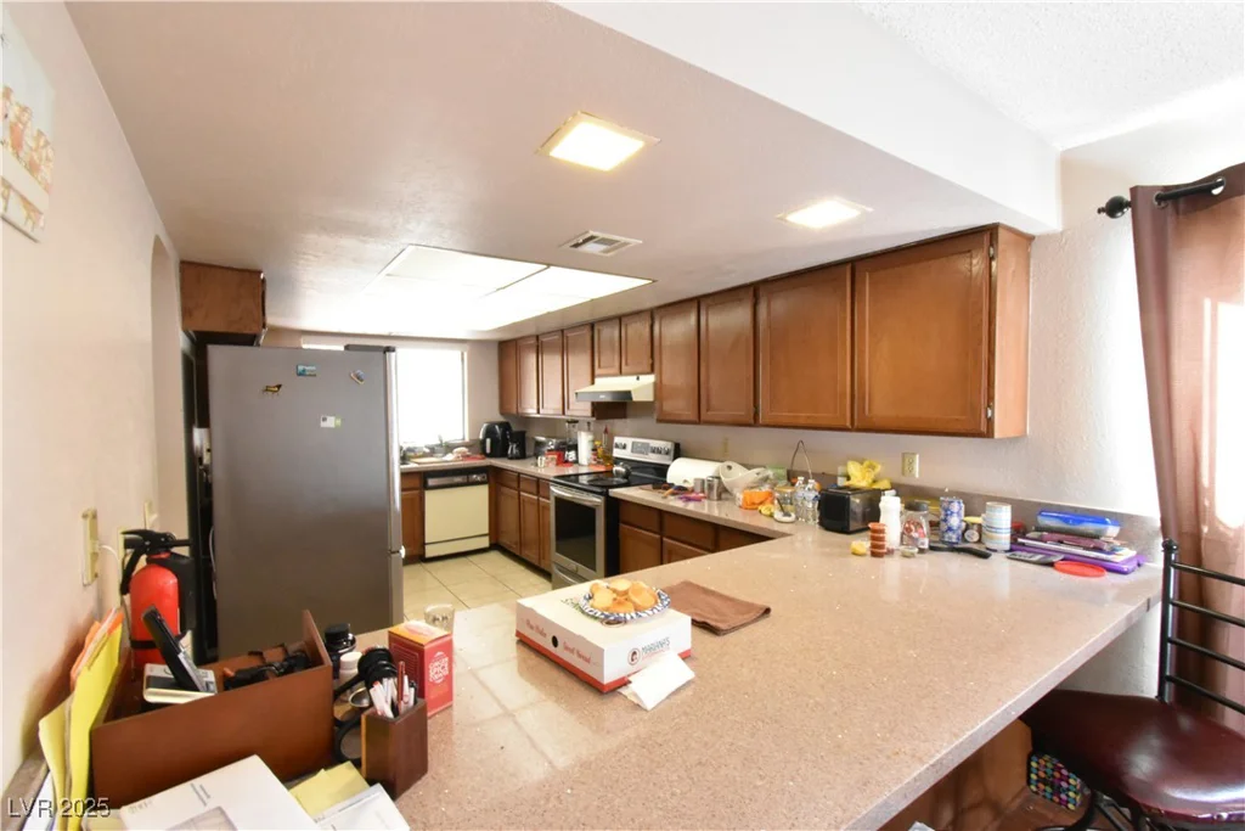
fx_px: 519
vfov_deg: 77.3
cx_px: 622
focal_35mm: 15
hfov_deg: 100.4
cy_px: 416
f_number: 22
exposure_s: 1/3
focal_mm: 10
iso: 4000
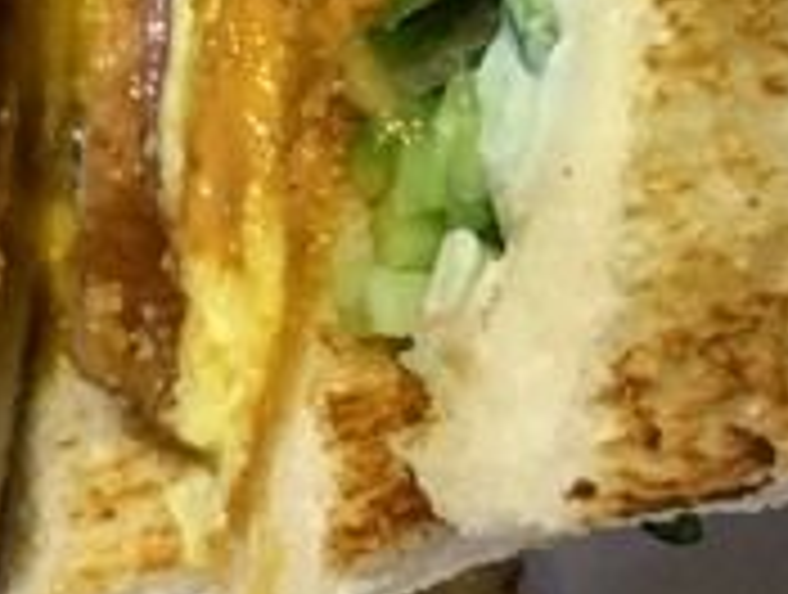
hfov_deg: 16.1
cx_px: -23
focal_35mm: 119
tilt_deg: -47.5
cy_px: -324
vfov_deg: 11.9
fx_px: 2715
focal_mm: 4.15
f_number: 2.2
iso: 64
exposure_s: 1/30
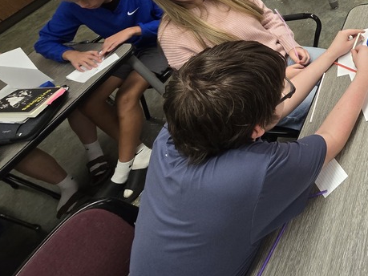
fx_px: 308
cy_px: 8
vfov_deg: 42.5
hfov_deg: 46.5
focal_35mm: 29
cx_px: 399
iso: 160
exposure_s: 1/60
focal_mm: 2.2
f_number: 2.2
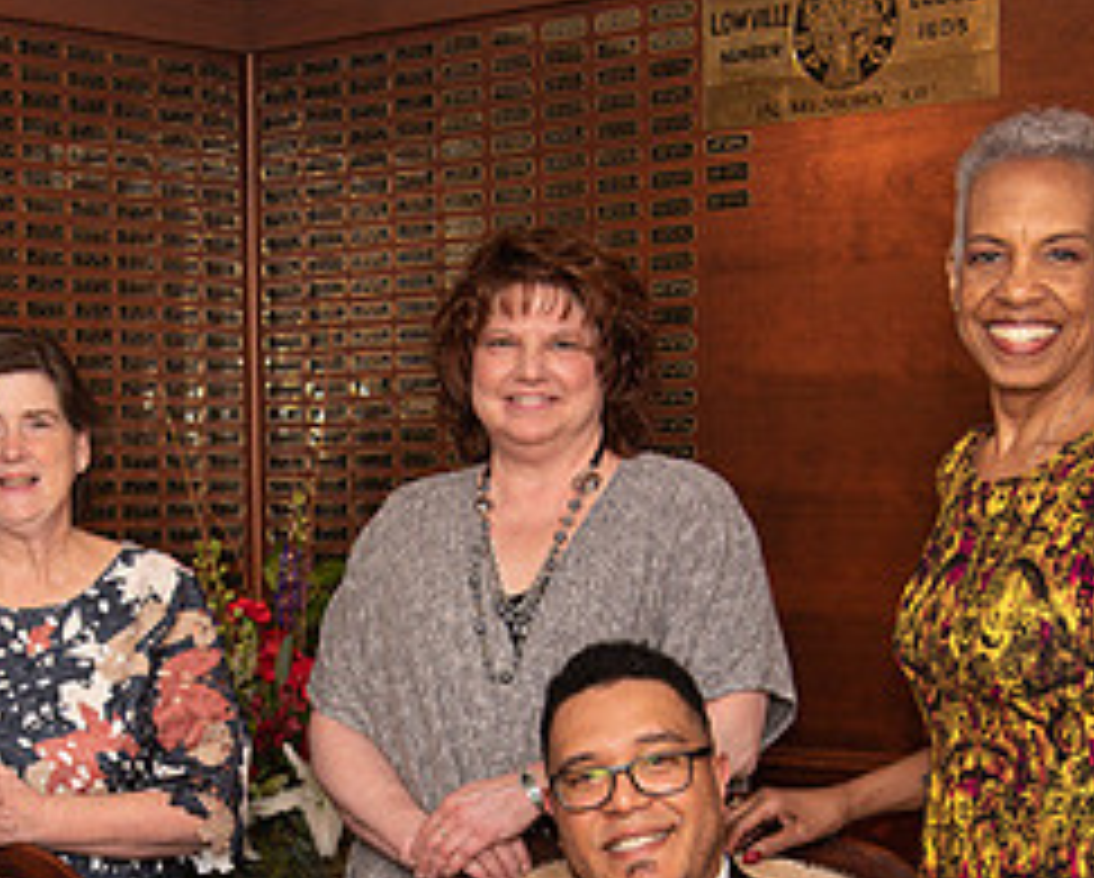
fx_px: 2755
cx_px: 275
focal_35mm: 85
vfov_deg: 17.9
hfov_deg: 22.3
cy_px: 745
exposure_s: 1/200
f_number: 4
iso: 800
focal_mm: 38
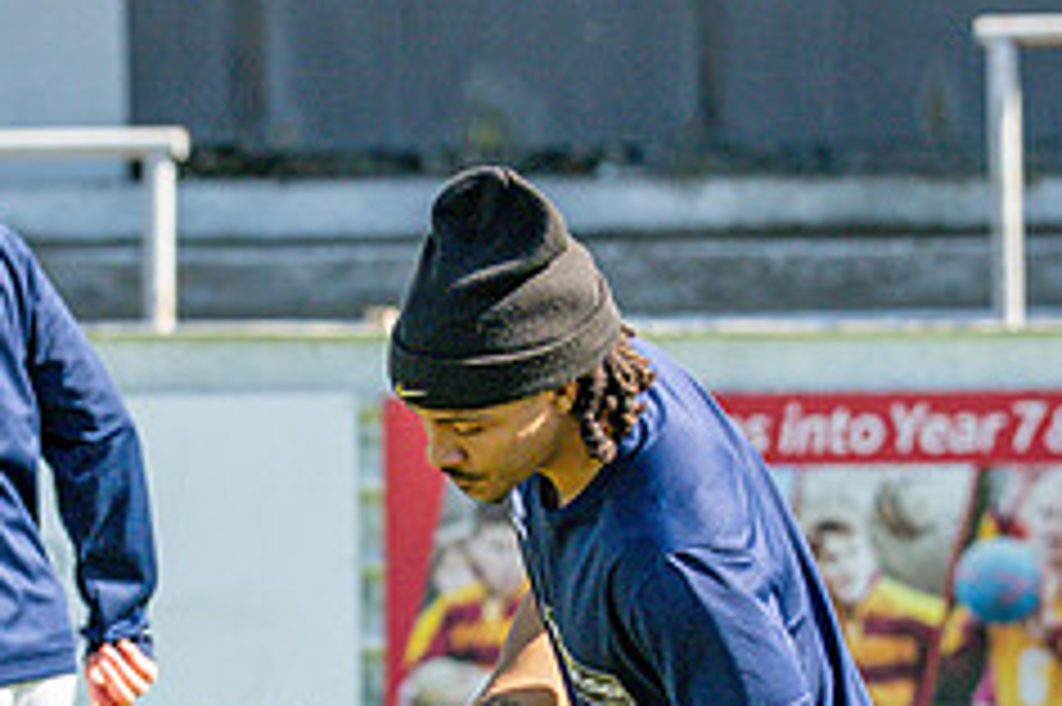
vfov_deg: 2.4
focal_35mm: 579
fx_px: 17068
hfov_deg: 3.6
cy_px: 769
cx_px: 295
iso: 400
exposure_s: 1/3200
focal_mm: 135
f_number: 4
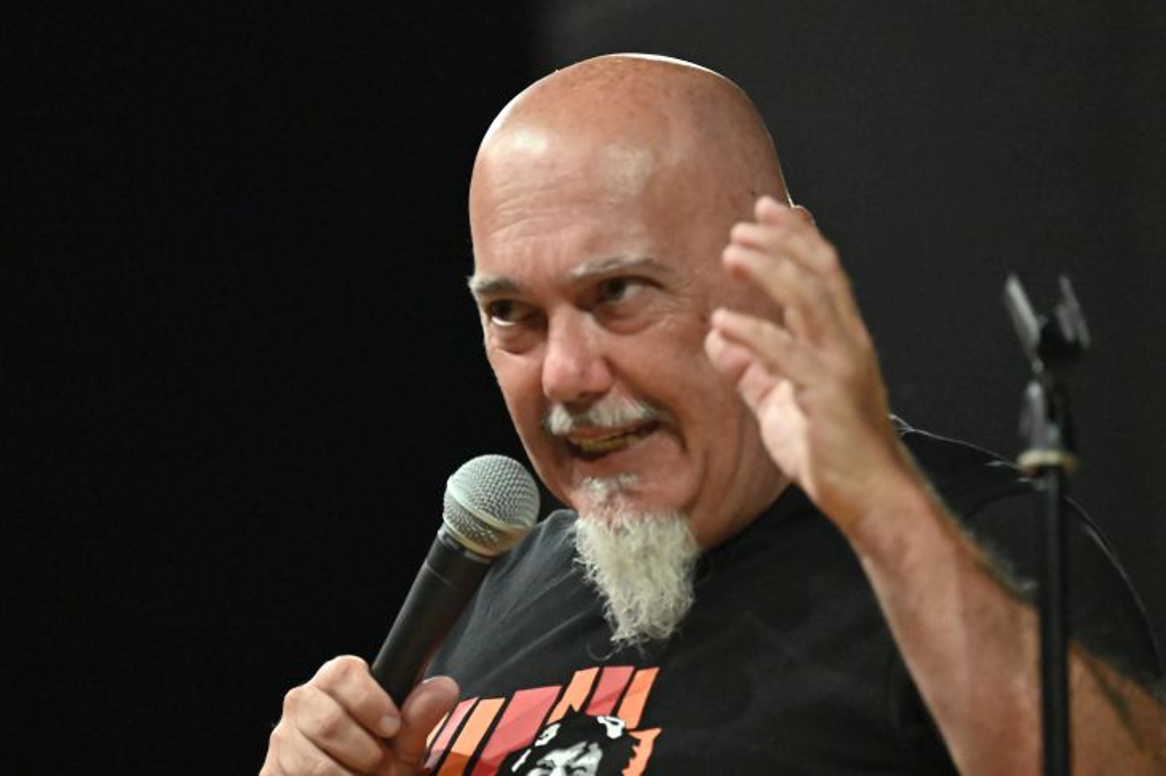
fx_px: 9712
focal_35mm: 300
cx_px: 583
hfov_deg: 6.9
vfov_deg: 4.6
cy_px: 388
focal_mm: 200
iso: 6400
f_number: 2.8
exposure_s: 1/800
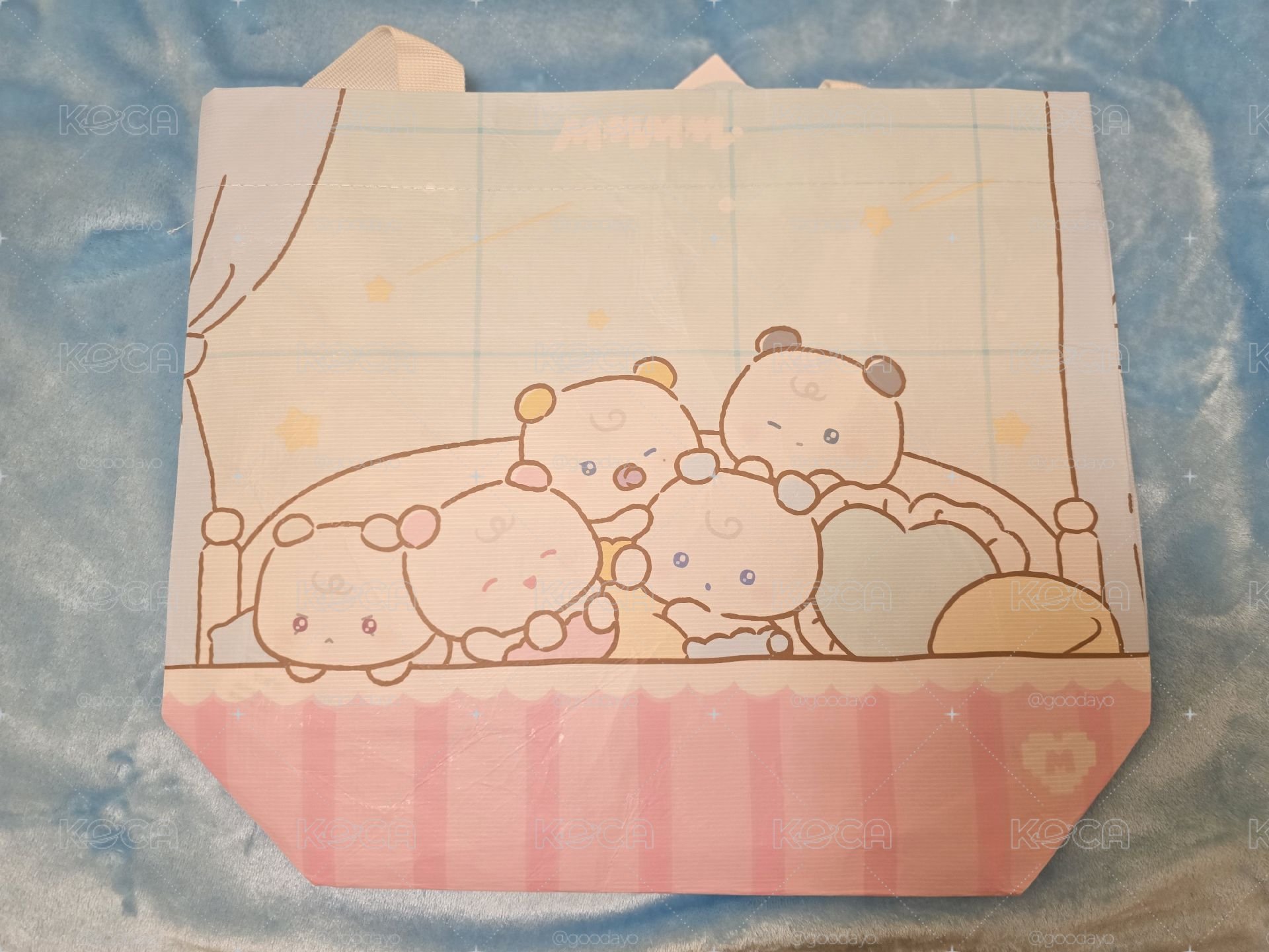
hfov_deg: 73.9
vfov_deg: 58.9
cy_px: 476
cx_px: 634
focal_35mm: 23
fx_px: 843
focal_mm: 6.3
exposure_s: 1/120
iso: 400
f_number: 1.7
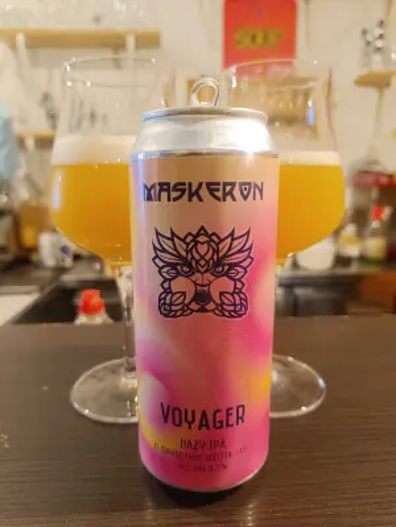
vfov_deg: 71.6
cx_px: 198
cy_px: 264
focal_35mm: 24
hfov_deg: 56.8
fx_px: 366
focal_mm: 5.59
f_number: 1.88
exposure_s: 1/25
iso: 767
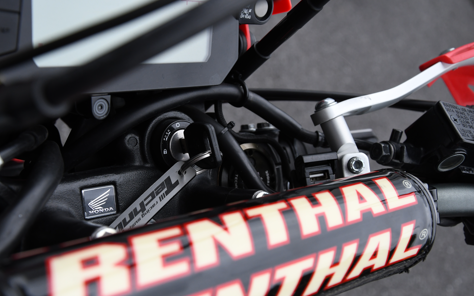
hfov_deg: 41.1
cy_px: 155
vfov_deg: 26.3
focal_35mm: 49
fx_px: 633
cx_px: 237
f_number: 5
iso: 800
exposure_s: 1/2500
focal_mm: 32
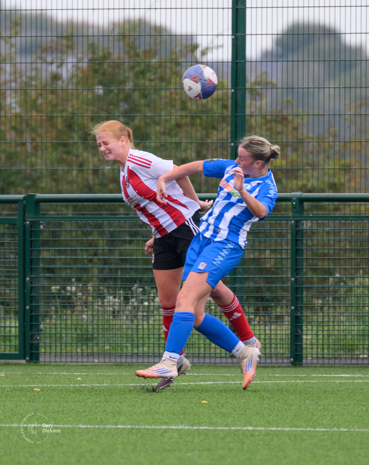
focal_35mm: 1000
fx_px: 13708
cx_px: 238
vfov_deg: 1.9
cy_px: 267
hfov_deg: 1.5
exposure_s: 1/1000
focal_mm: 400
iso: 1000
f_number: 5.6
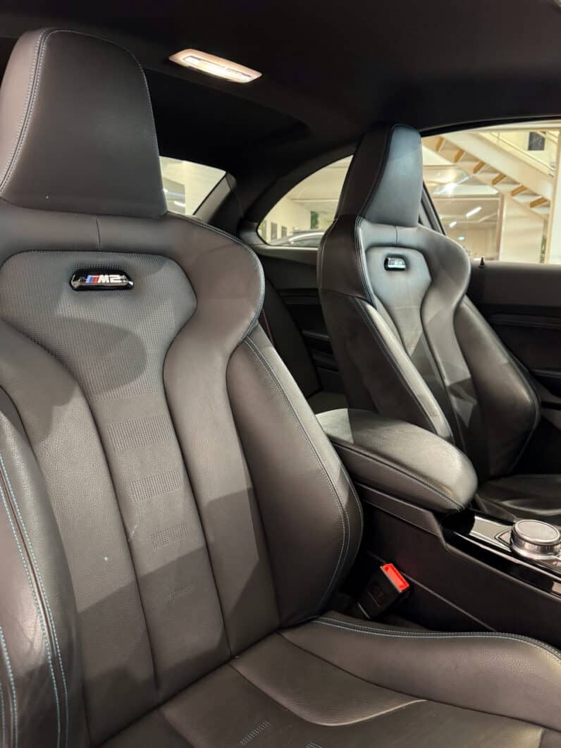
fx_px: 518
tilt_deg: -10.0
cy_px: 374
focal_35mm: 24
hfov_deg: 56.8
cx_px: 280
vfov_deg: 71.6
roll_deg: -2.1
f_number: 1.78
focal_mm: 6.76
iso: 800
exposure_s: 1/33
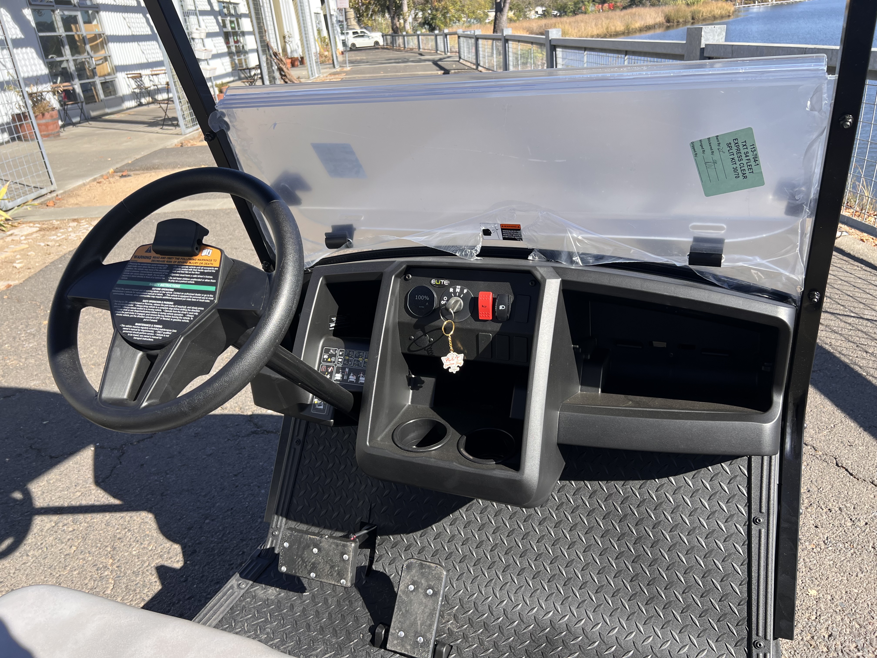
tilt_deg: -23.8
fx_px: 659
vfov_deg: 53.1
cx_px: 438
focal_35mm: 26
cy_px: 329
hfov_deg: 67.3
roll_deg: +5.8
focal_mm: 5.7
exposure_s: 1/1412
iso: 50
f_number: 1.5
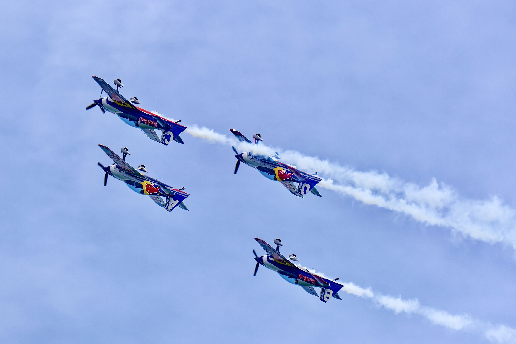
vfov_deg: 4.6
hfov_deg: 6.9
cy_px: 172
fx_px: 4300
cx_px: 258
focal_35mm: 300
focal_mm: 200
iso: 800
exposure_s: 1/2000
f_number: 7.1
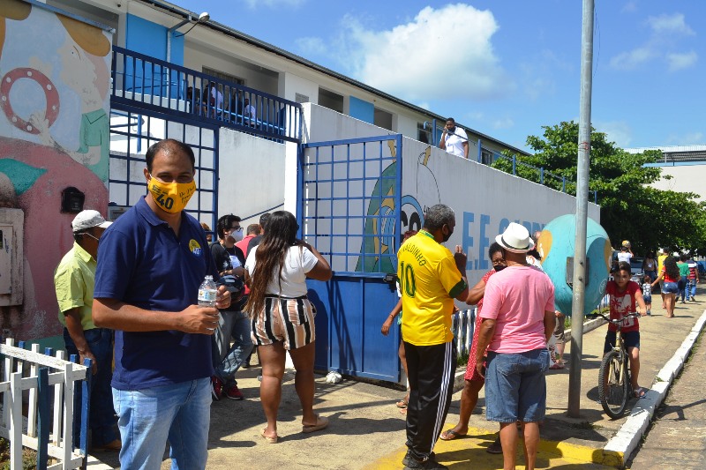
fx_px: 647
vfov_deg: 40.0
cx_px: 353
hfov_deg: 57.2
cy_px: 235
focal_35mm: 33
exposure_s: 1/250
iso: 100
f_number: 8
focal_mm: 22
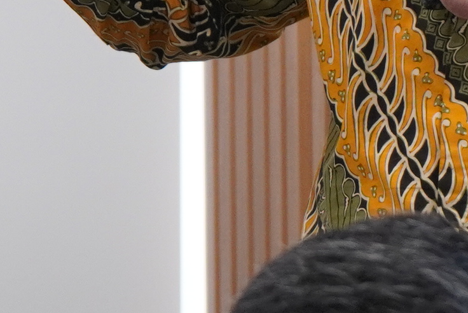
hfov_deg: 5.7
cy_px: -180
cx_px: 104
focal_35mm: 363
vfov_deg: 3.8
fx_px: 4723
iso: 1000
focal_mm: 42
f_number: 4
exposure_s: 1/80
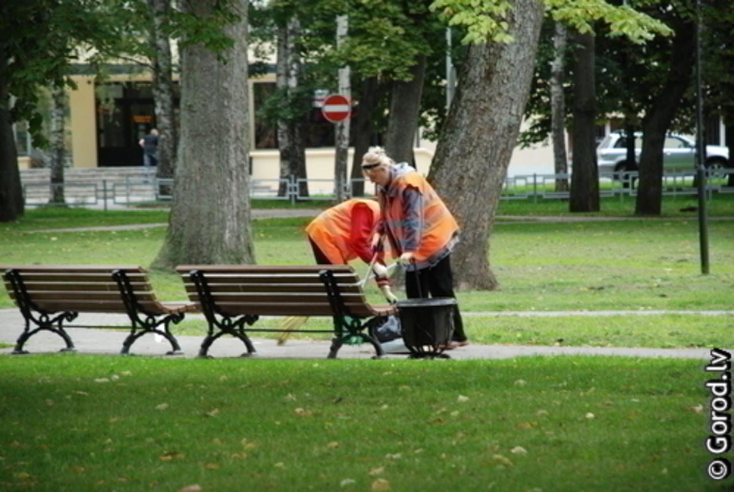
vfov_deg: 6.8
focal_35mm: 202
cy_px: 246
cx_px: 367
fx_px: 4135
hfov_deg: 10.1
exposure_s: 1/90
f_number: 5.6
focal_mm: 135
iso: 500
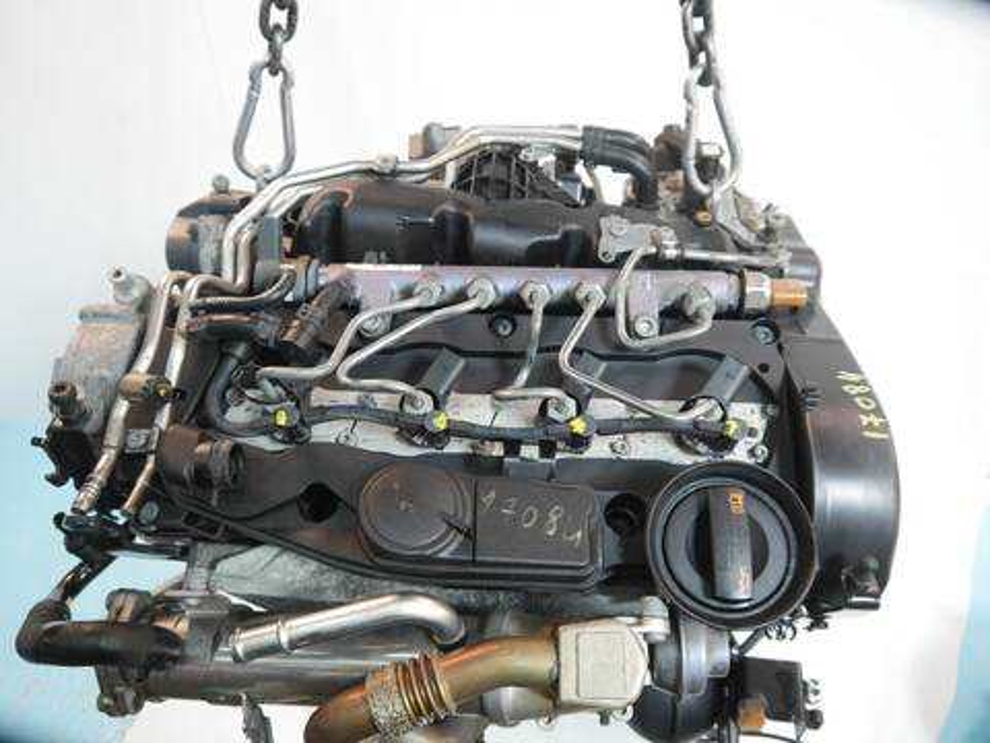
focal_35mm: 28
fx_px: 801
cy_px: 372
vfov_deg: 49.7
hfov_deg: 63.4
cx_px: 495
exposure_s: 1/125
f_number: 3.5
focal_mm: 14
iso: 1250
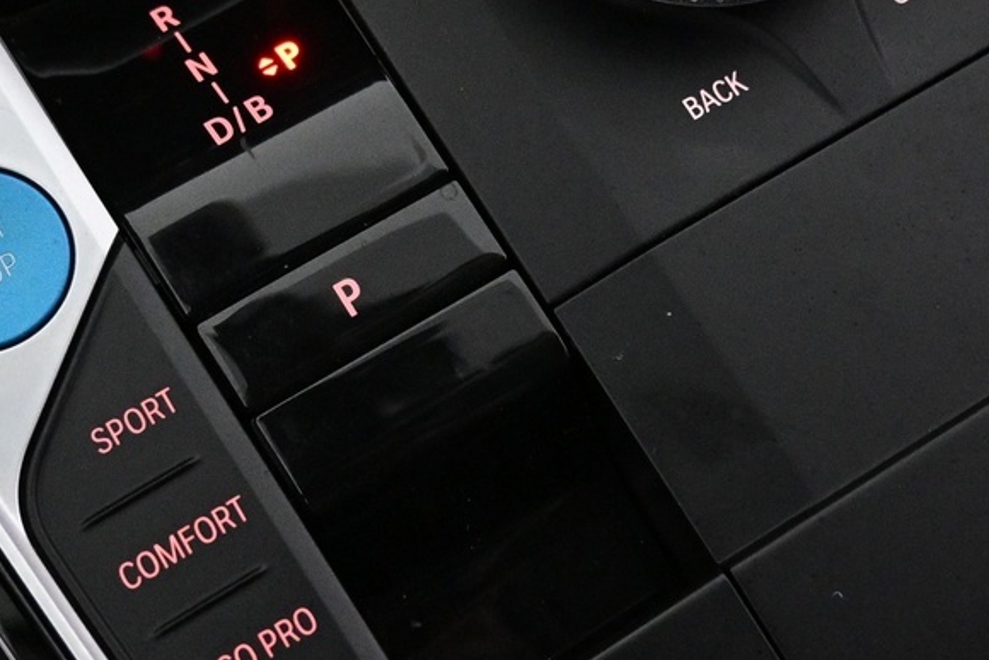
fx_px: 1841
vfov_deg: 20.2
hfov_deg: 30.0
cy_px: 206
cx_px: 384
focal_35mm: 67
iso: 4000
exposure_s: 1/125
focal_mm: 16
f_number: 3.5
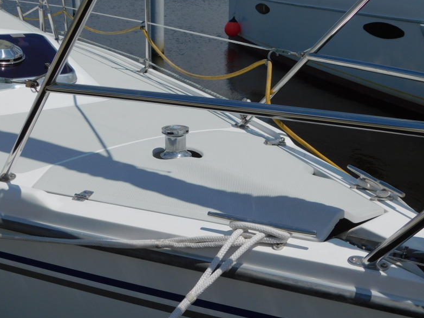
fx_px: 563
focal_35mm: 46
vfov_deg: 31.5
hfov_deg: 41.2
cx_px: 213
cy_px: 157
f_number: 7.4
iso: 125
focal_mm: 8
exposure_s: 1/1000
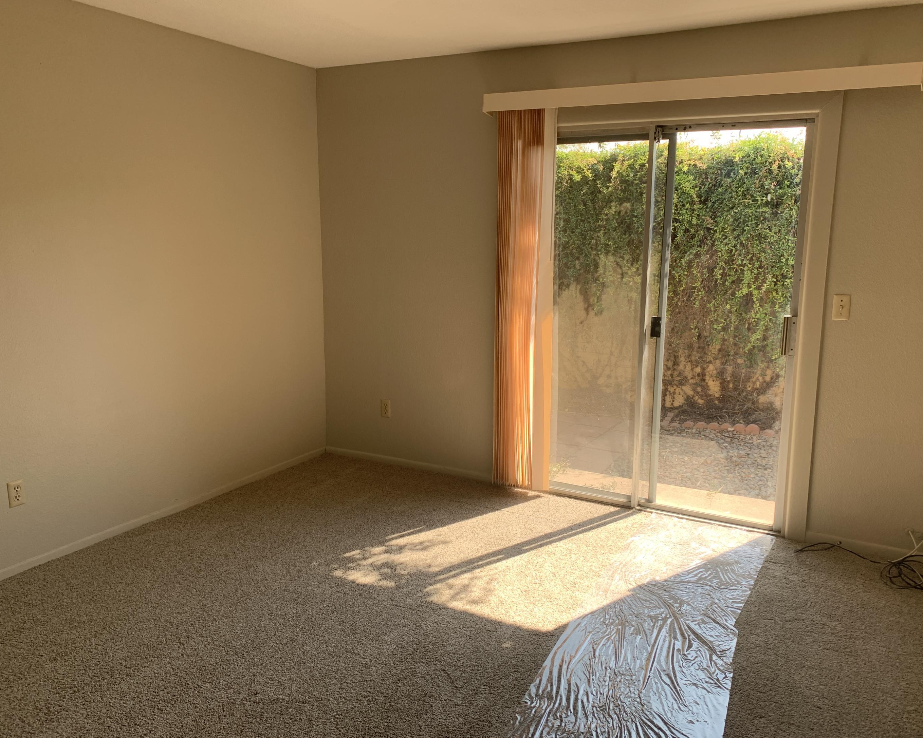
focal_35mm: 28
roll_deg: -0.9
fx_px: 765
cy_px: 370
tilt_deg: -10.0
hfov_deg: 62.2
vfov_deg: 51.5
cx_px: 474
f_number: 1.8
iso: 25
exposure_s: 1/191
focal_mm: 4.25
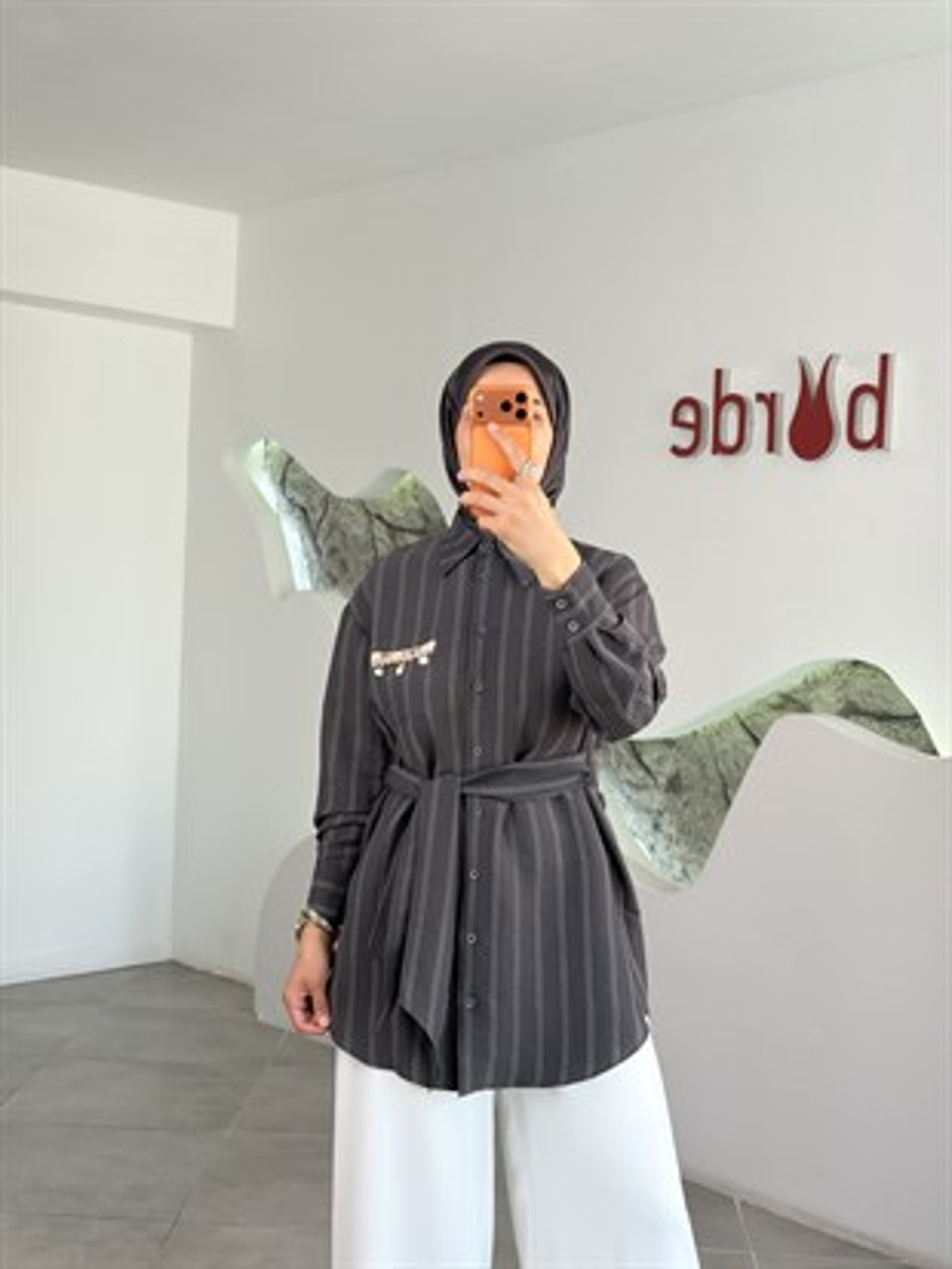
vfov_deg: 39.6
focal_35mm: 48
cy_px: 634
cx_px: 476
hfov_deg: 30.3
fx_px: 1759
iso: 50
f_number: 1.78
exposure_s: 1/121
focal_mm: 6.76
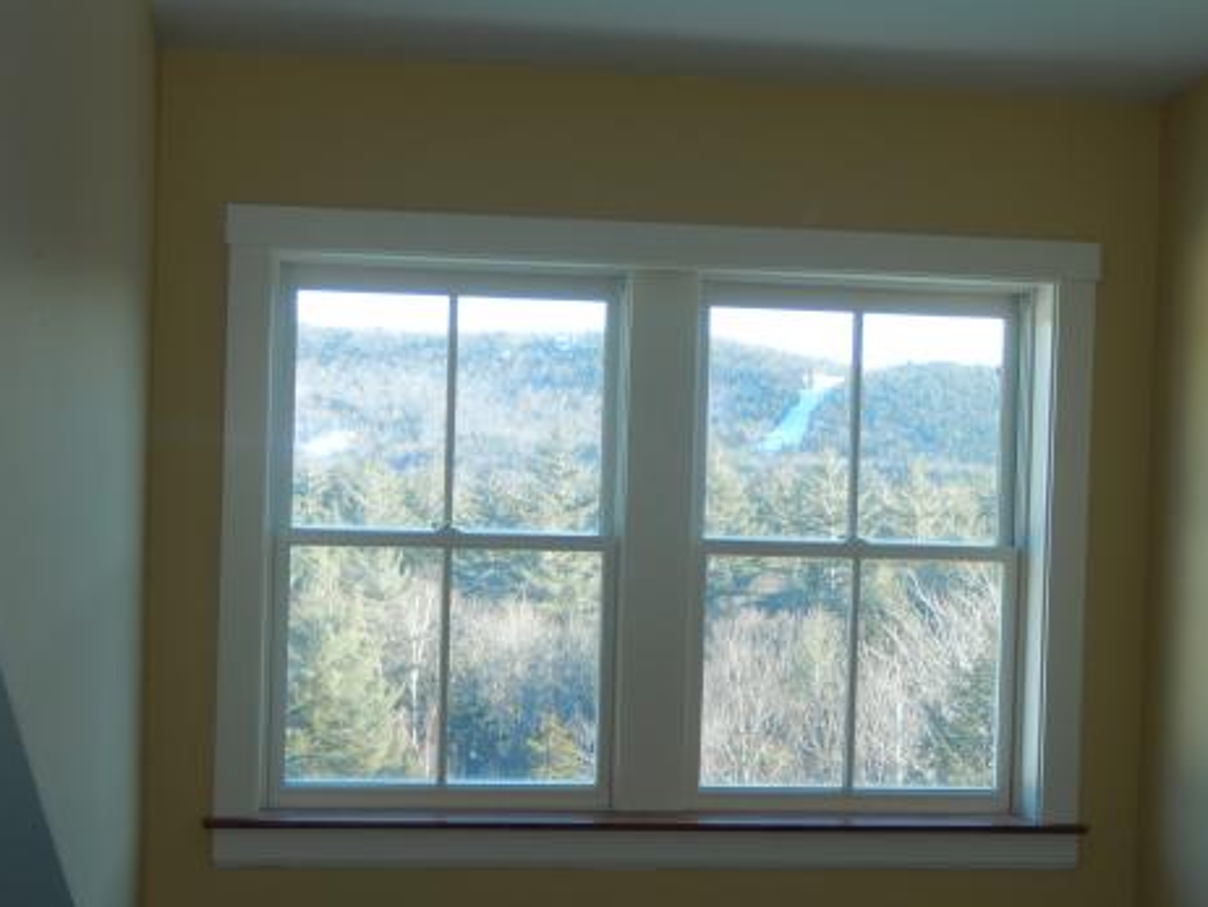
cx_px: 662
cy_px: 478
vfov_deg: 22.9
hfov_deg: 30.2
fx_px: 2235
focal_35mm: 64
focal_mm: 9.2
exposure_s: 1/50
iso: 125
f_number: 4.5
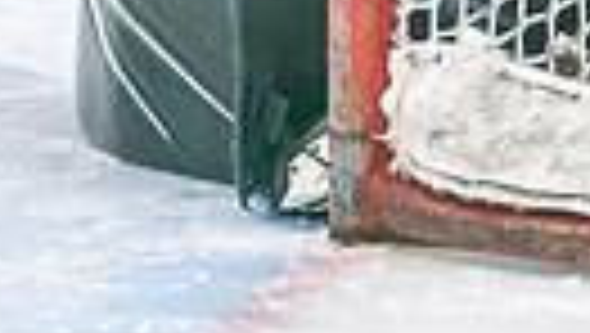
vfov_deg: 1.6
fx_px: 11886
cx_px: -42
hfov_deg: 2.8
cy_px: -456
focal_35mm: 759
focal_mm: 129
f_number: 2.8
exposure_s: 1/1250
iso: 3200
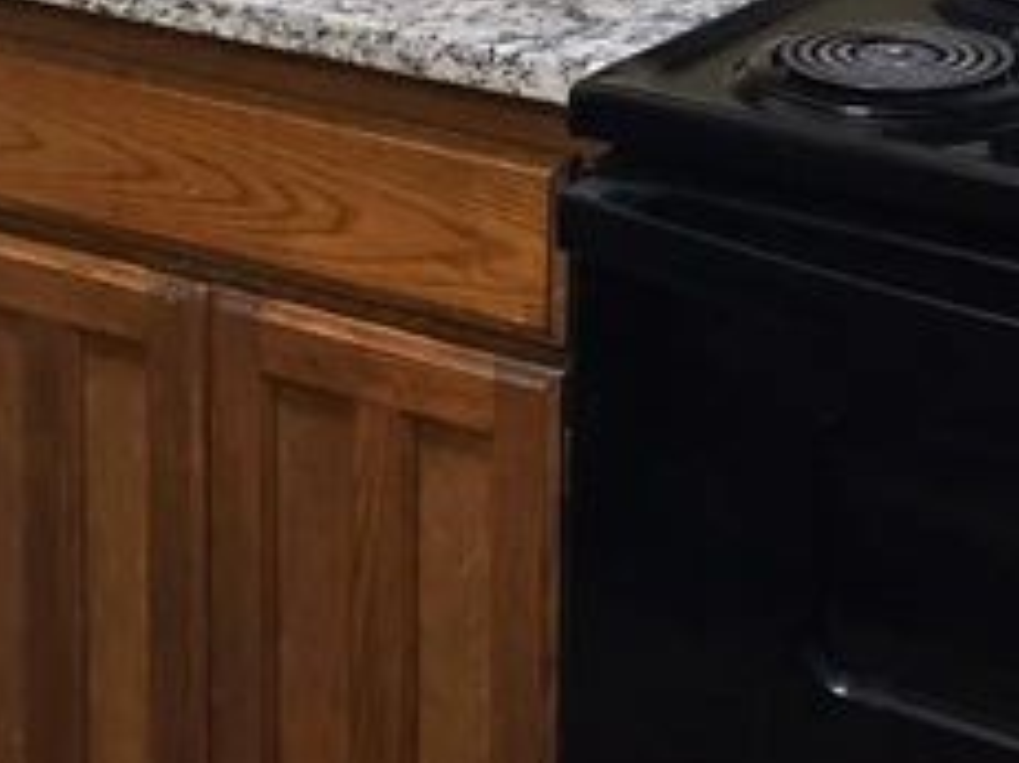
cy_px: -476
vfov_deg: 13.4
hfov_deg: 18.8
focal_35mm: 102
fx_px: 3001
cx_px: 988
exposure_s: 1/120
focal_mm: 6.3
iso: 800
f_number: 1.7
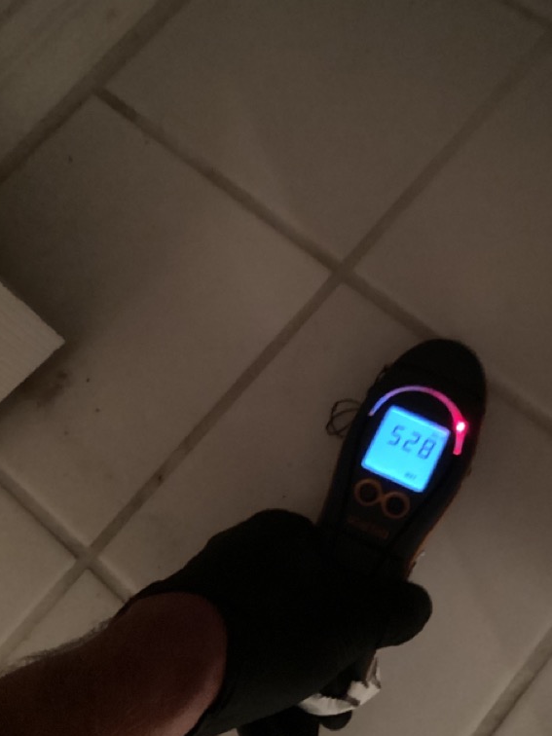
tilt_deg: -69.2
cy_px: 335
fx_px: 893
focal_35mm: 42
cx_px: 351
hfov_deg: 34.1
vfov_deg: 44.7
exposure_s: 1/15
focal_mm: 3.3
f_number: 2.4
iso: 800
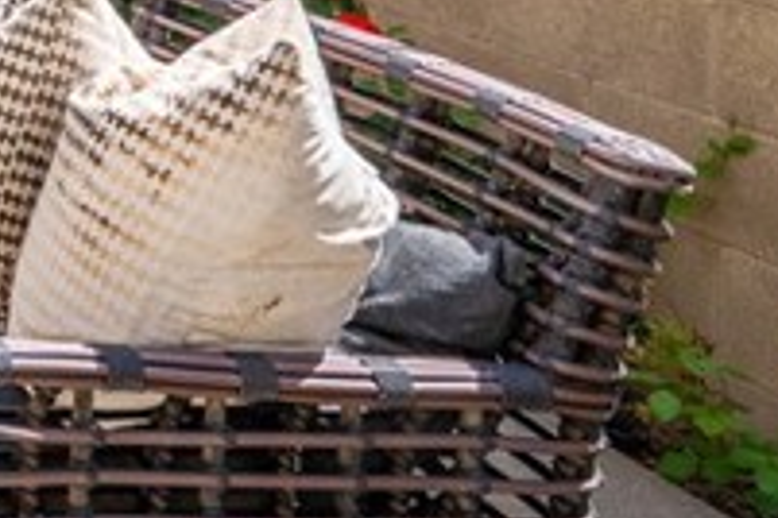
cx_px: -774
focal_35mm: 61
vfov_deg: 18.4
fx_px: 1318
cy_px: -358
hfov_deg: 19.2
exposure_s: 1/3000
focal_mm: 12
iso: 100
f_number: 8
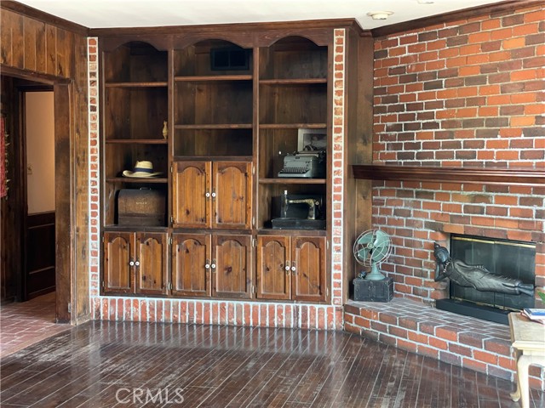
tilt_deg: -1.4
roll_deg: +0.0
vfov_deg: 28.0
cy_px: 204
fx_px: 819
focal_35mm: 52
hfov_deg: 36.8
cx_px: 272
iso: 200
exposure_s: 1/40
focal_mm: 6
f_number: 2
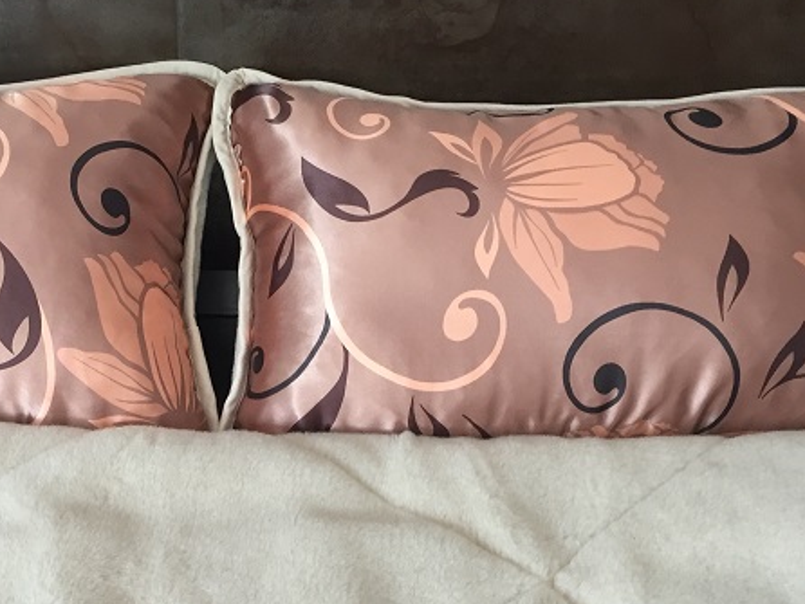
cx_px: 231
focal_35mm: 52
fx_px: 1210
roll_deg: -0.7
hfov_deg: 36.2
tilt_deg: -36.6
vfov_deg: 27.3
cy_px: 516
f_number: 2.2
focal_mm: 4.15
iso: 100
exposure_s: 1/33
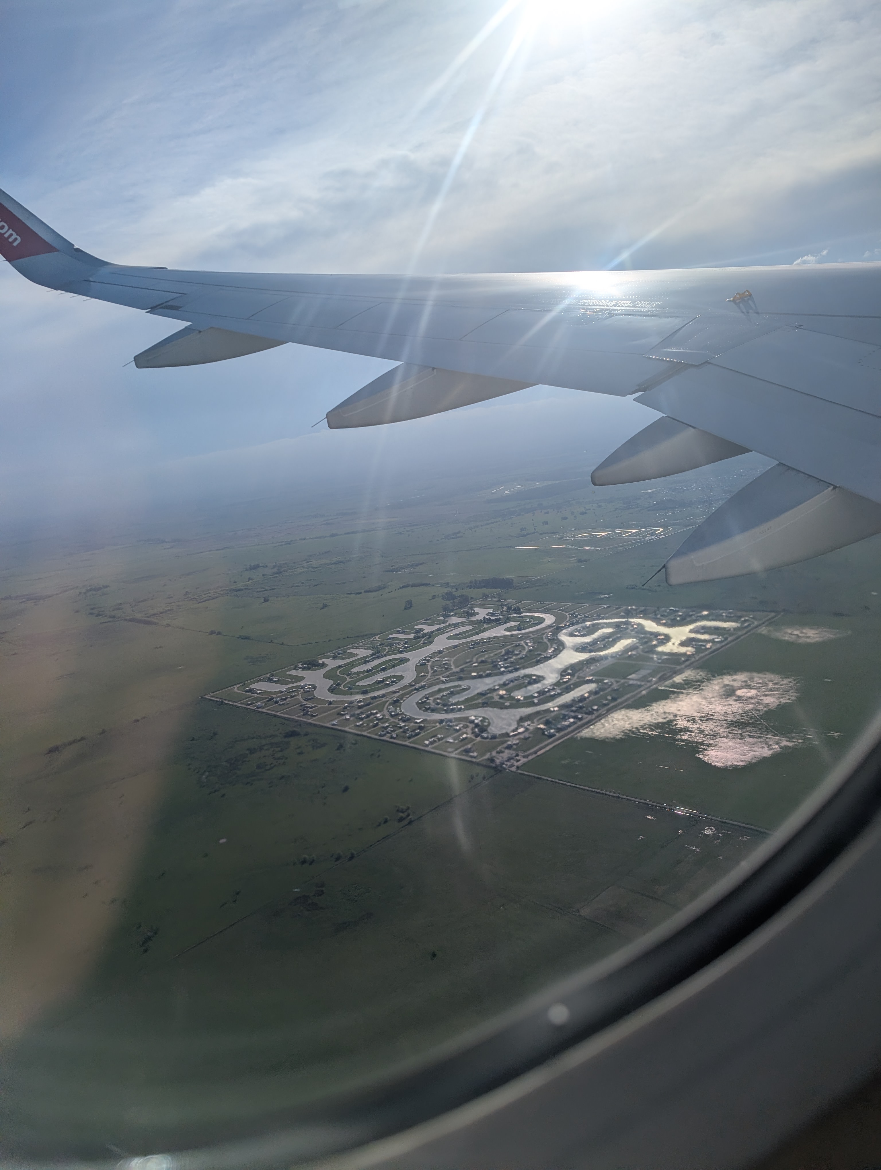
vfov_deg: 71.5
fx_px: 812
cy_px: 585
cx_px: 440
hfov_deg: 56.9
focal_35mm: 24
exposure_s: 1/6623
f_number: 1.68
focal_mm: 6.9
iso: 20
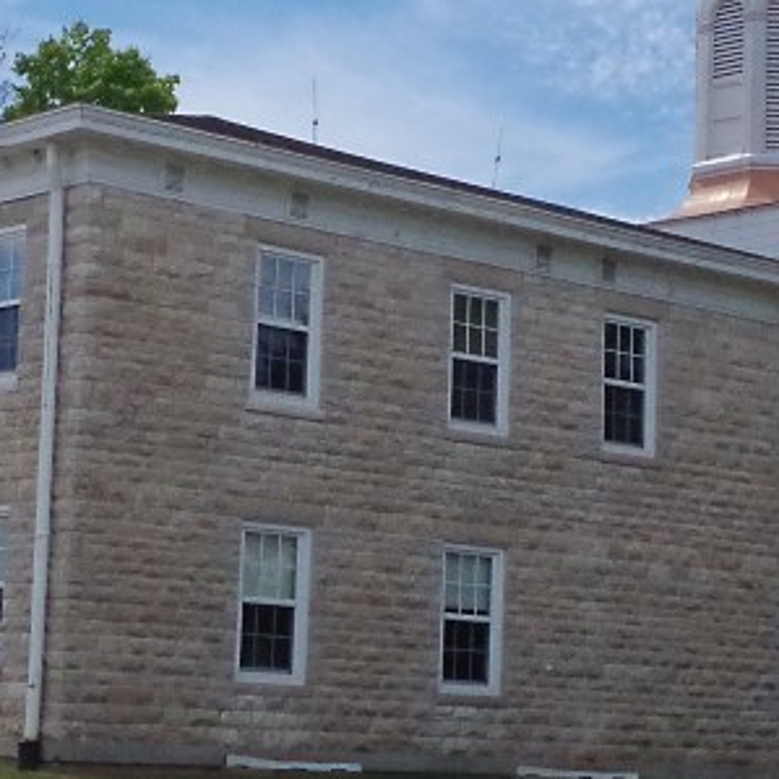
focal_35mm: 102
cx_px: 248
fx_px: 2597
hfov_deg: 17.0
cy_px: 307
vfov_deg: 17.0
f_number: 13
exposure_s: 1/4000
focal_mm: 24.38
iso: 3200
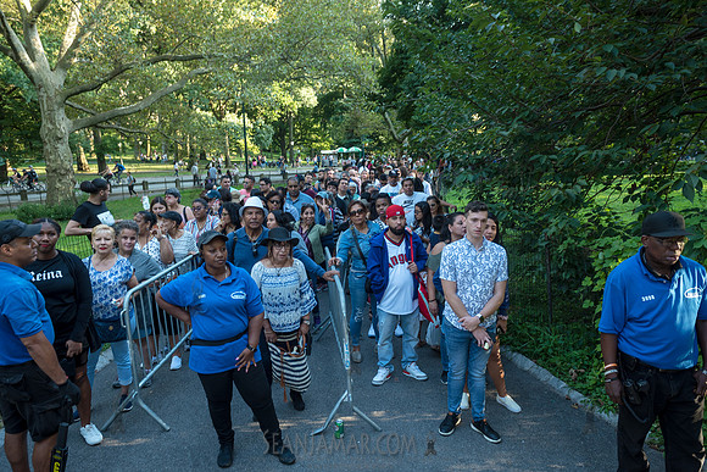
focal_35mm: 26
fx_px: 503
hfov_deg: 70.2
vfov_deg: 50.2
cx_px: 354
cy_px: 236
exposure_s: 1/160
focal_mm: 24
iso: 200
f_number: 4
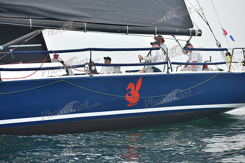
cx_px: 122
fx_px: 558
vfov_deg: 16.7
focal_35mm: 82
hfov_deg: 24.8
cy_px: 82
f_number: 3.5
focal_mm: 82
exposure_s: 1/640
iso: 250
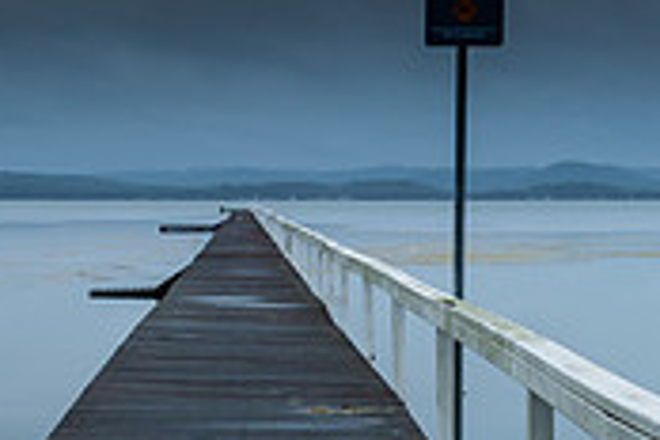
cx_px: 254
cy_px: 351
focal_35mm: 105
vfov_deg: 13.0
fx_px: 1925
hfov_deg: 19.4
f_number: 9
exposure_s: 6
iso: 100
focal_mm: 31
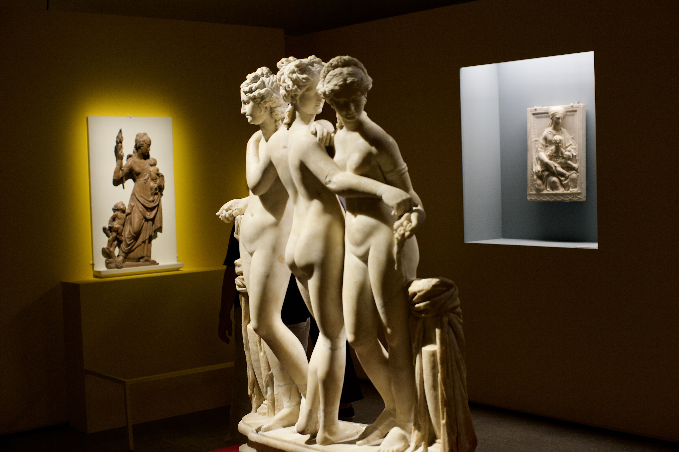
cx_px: 340
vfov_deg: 27.0
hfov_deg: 39.6
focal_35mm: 50
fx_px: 942
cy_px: 226
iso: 3200
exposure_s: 1/200
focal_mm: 50
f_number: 4
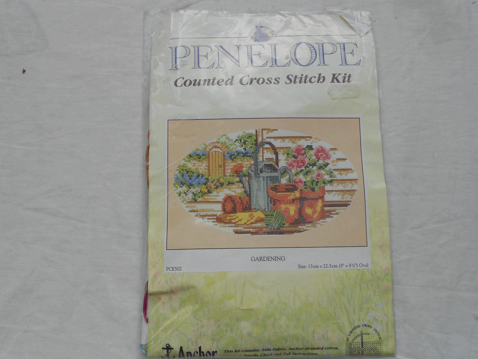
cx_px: 239
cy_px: 180
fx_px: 400
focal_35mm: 29
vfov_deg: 48.2
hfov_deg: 61.7
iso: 80
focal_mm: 5.1
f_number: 3.4
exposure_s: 1/250
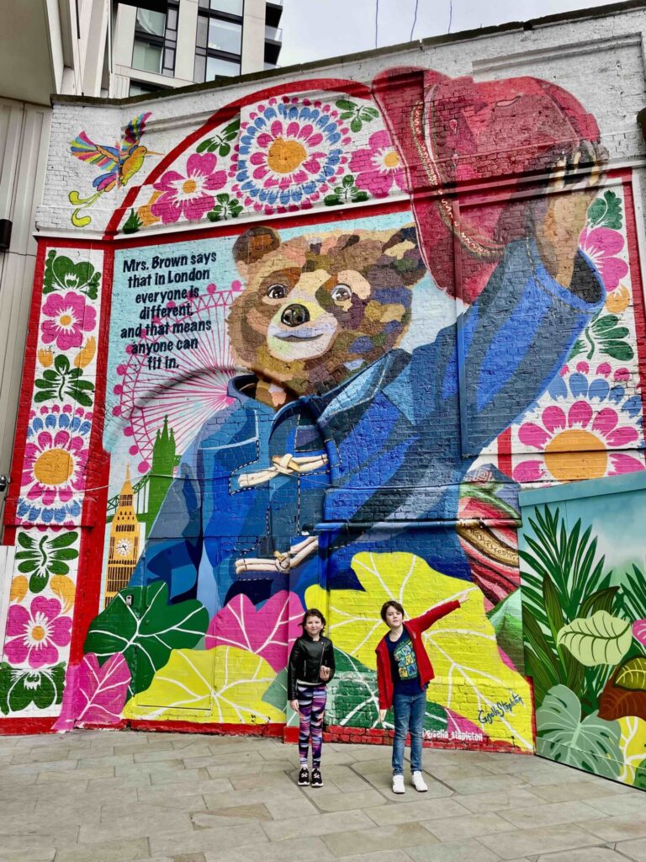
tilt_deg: +13.2
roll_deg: -1.2
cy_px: 431
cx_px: 323
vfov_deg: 67.3
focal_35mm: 26
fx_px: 647
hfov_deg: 53.1
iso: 32
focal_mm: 4.2
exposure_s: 1/181
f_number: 1.6
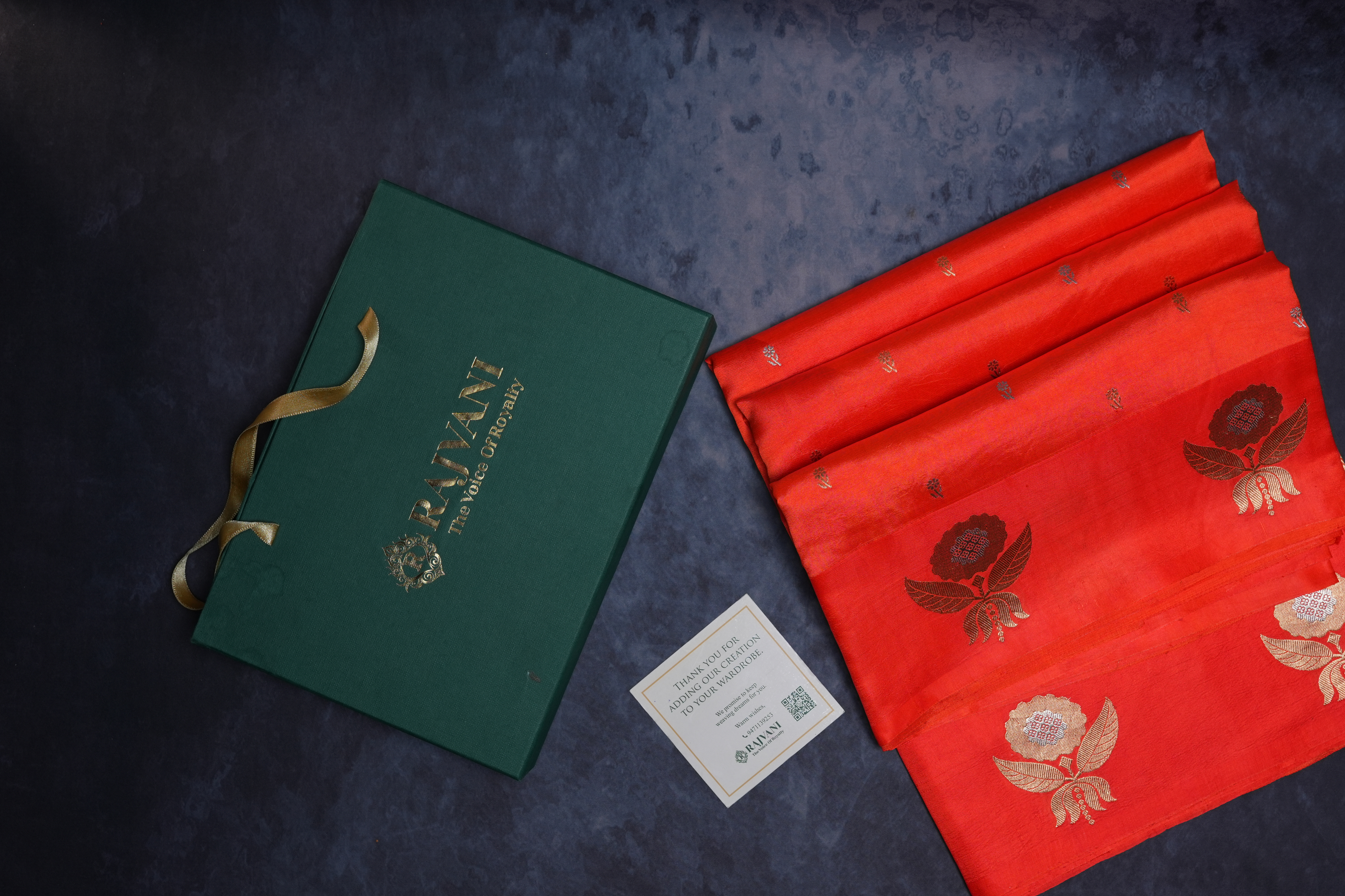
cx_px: 778
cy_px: 511
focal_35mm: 41
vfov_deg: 32.6
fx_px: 1532
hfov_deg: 47.2
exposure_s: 1/100
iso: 320
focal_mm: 35
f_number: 5
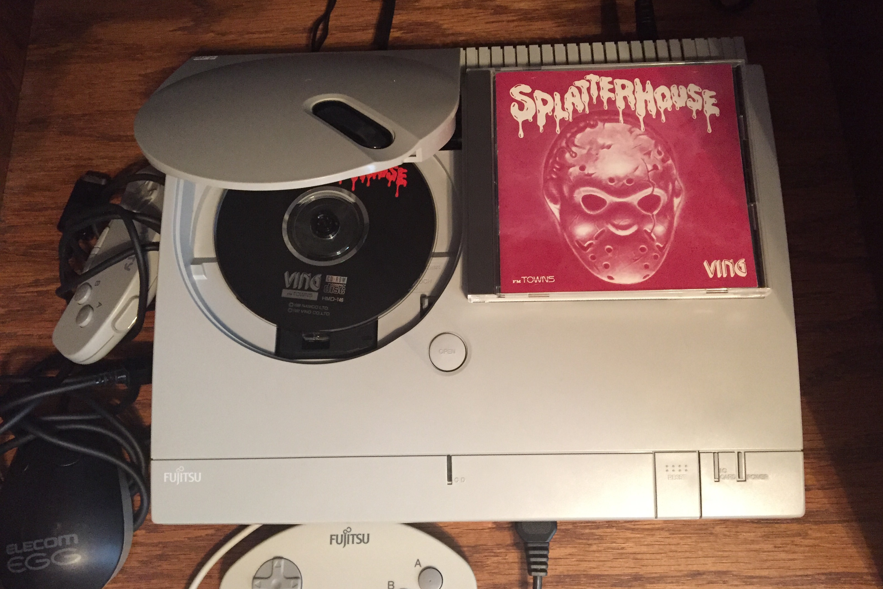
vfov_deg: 42.3
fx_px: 760
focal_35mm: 31
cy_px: 307
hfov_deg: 60.3
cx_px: 453
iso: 320
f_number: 2.2
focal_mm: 4.15
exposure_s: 1/15
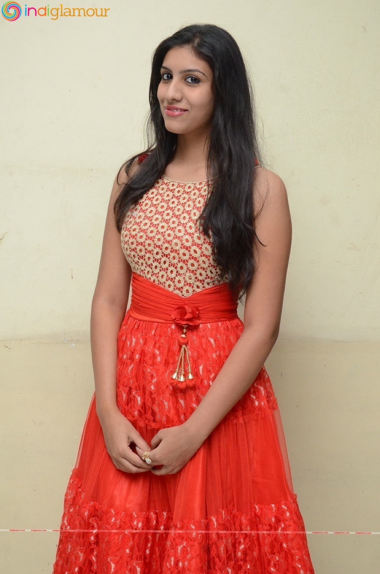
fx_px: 1146
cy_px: 287
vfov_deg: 28.1
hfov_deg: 18.8
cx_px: 190
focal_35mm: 72
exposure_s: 1/125
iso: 2500
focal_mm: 48
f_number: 5.6
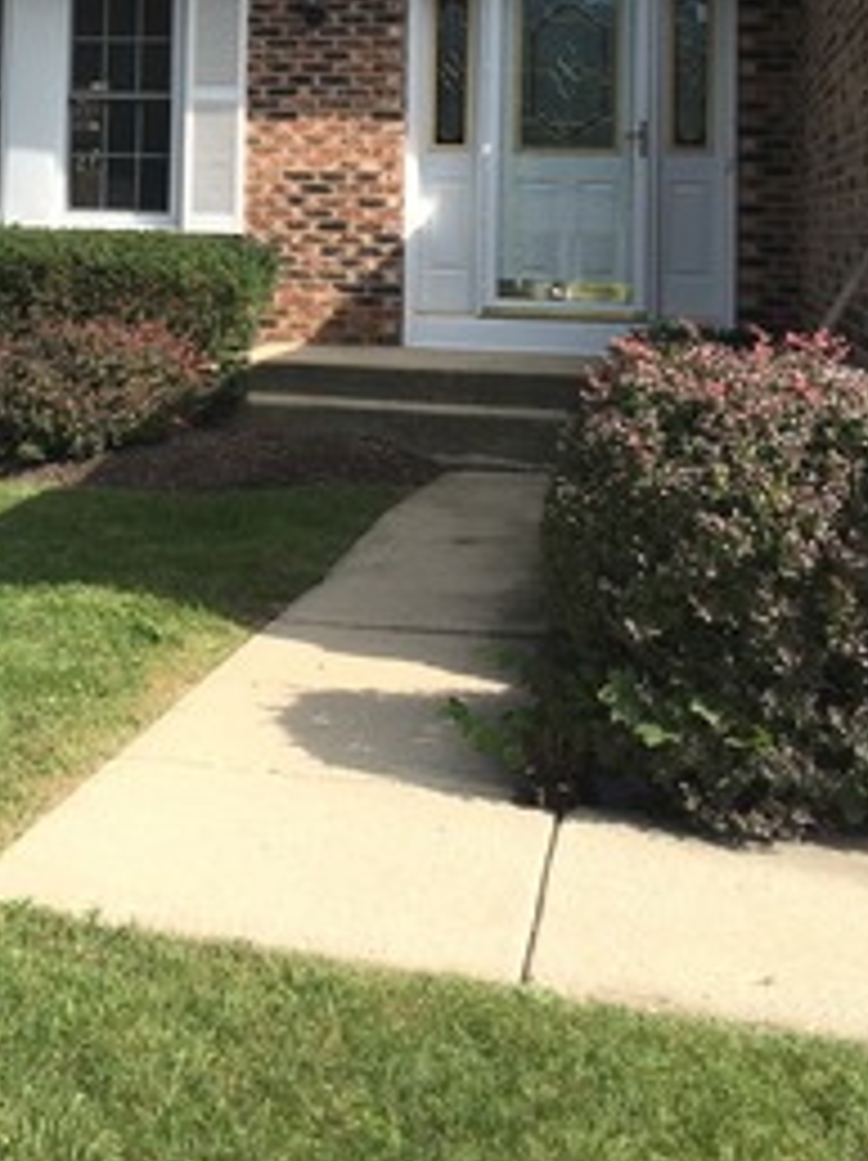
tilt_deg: +3.4
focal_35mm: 54
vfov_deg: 33.9
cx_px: 126
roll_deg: -1.1
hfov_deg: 26.3
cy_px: 140
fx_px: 1808
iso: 25
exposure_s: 1/1202
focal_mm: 4.15
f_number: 2.2
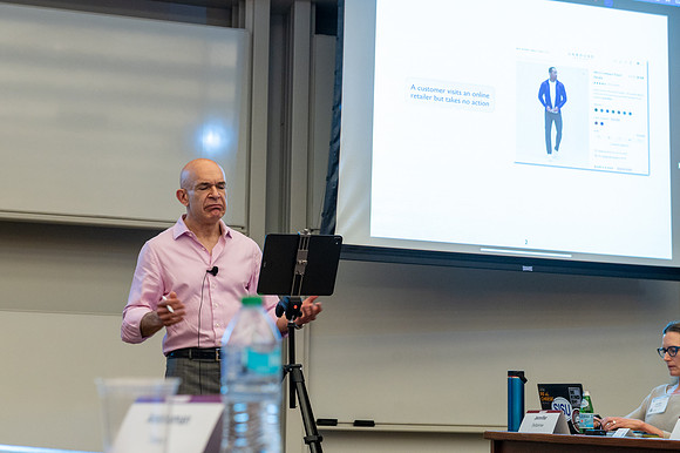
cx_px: 272
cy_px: 181
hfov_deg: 24.2
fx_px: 1586
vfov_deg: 16.2
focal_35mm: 84
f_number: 5.6
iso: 1600
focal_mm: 70
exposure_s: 1/80
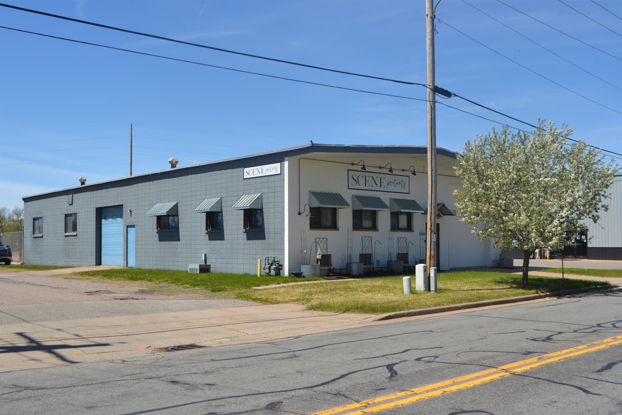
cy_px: 208
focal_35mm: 36
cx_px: 311
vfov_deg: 36.9
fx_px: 622
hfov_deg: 53.1
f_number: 7.1
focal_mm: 24
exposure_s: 1/200
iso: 100
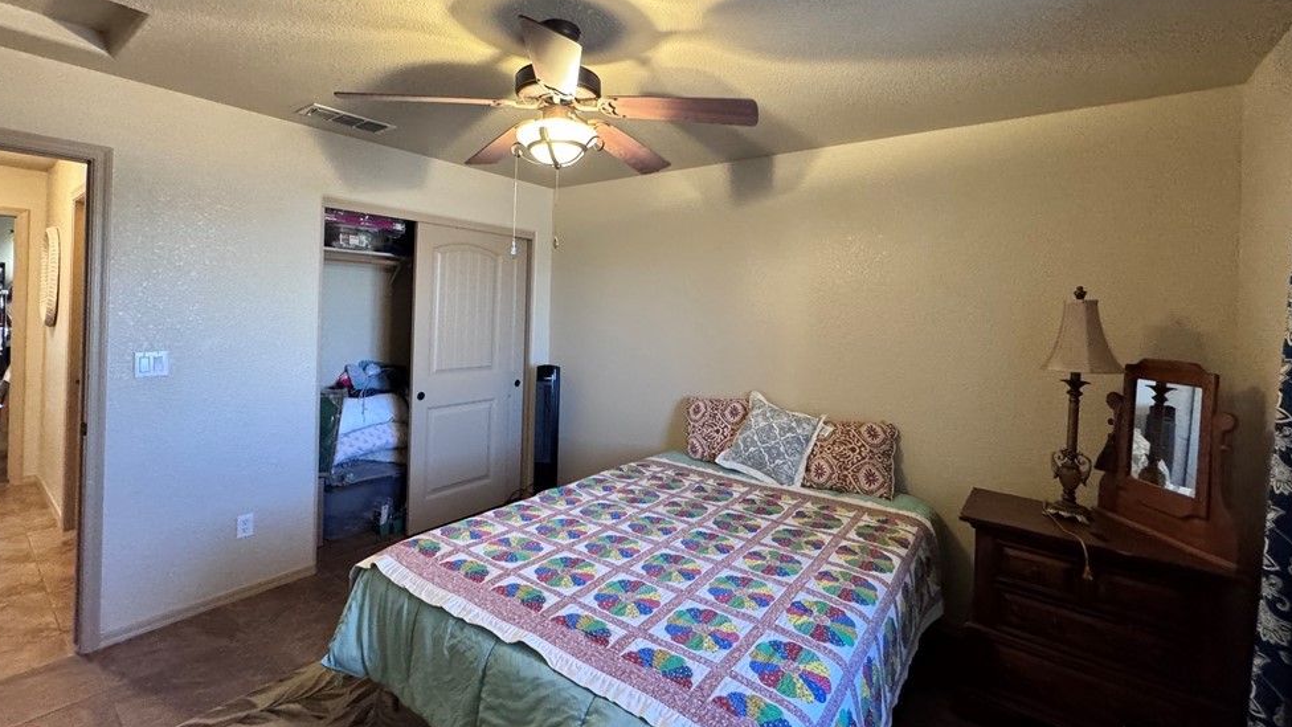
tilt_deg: +1.3
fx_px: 548
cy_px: 306
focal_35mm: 16
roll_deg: -0.7
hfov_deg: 99.4
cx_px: 639
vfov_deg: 66.7
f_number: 2.2
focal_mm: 2.22
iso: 640
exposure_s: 1/60
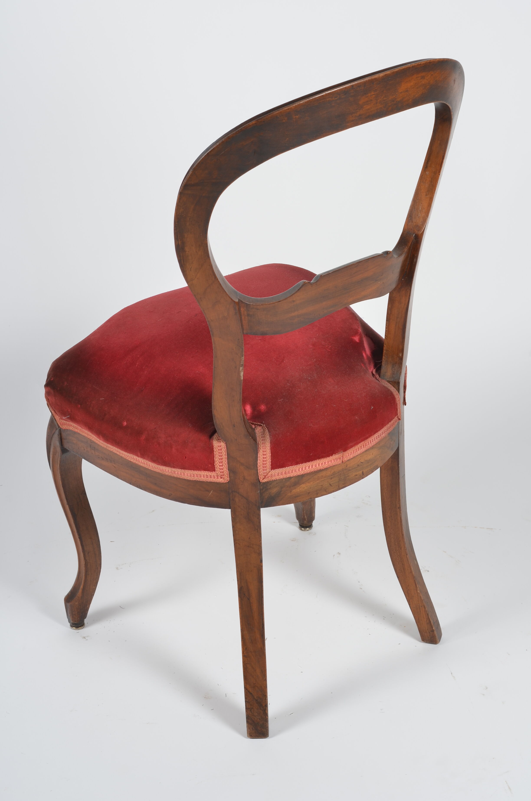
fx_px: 1667
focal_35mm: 75
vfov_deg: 27.0
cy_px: 400
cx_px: 266
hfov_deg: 18.1
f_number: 11
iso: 100
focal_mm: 50
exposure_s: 1/125
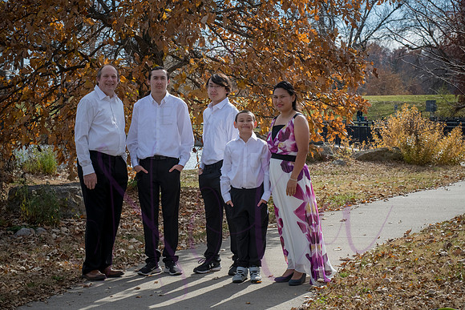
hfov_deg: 25.4
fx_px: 1034
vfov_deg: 17.1
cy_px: 155
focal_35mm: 80
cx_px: 232
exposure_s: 1/640
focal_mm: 80
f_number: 10
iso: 400
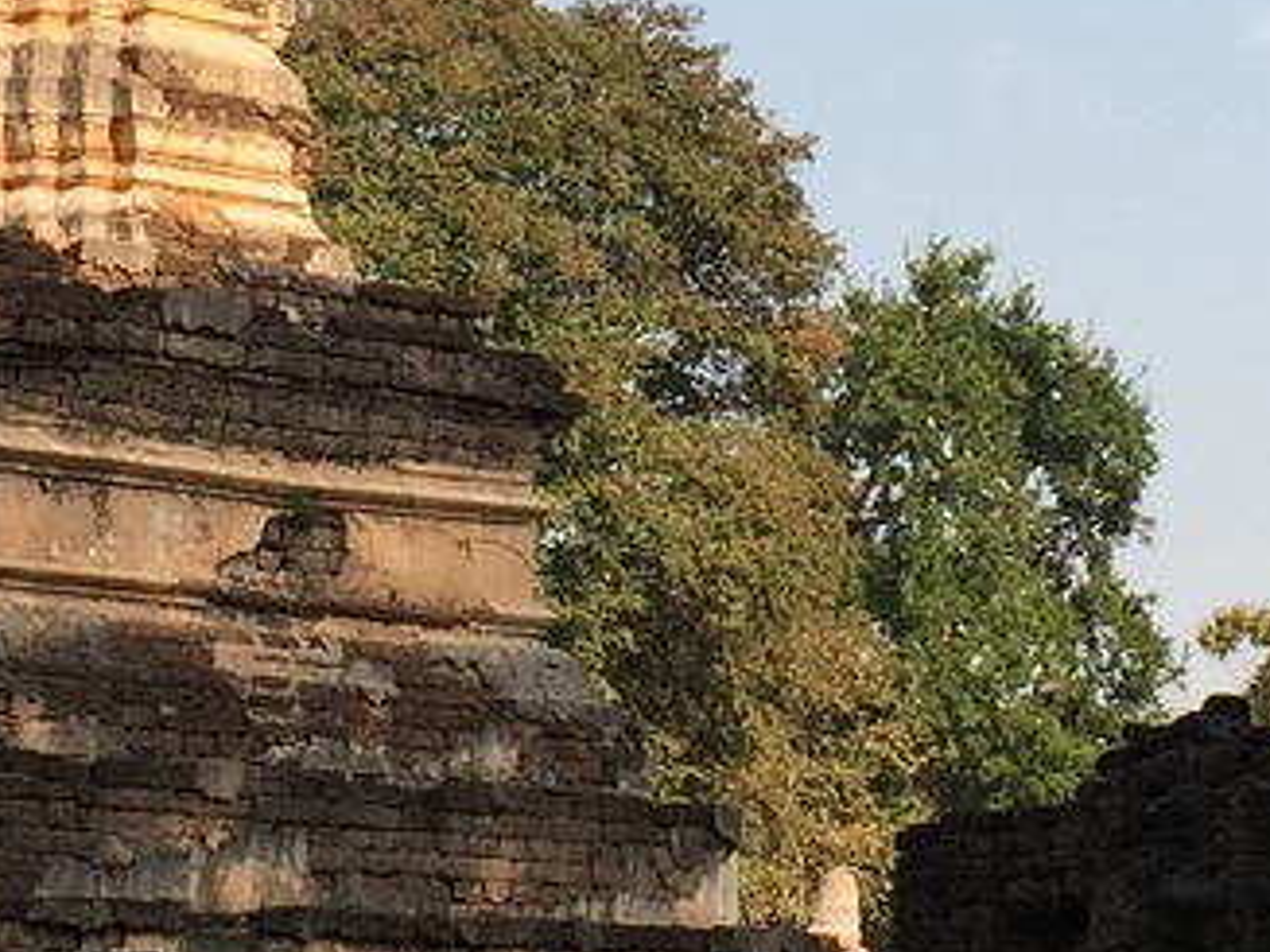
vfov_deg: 10.4
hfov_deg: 13.9
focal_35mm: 142
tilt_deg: +13.0
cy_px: 39
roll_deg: +0.0
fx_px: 5208
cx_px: 645
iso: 32
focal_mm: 4.15
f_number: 2.2
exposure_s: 1/1130
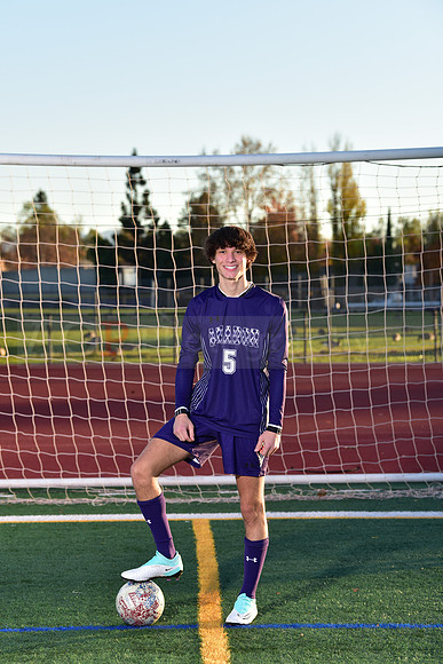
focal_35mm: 110
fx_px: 2029
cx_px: 222
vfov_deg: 18.6
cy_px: 332
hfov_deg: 12.5
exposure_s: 1/250
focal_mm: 110
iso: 160
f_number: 5.6
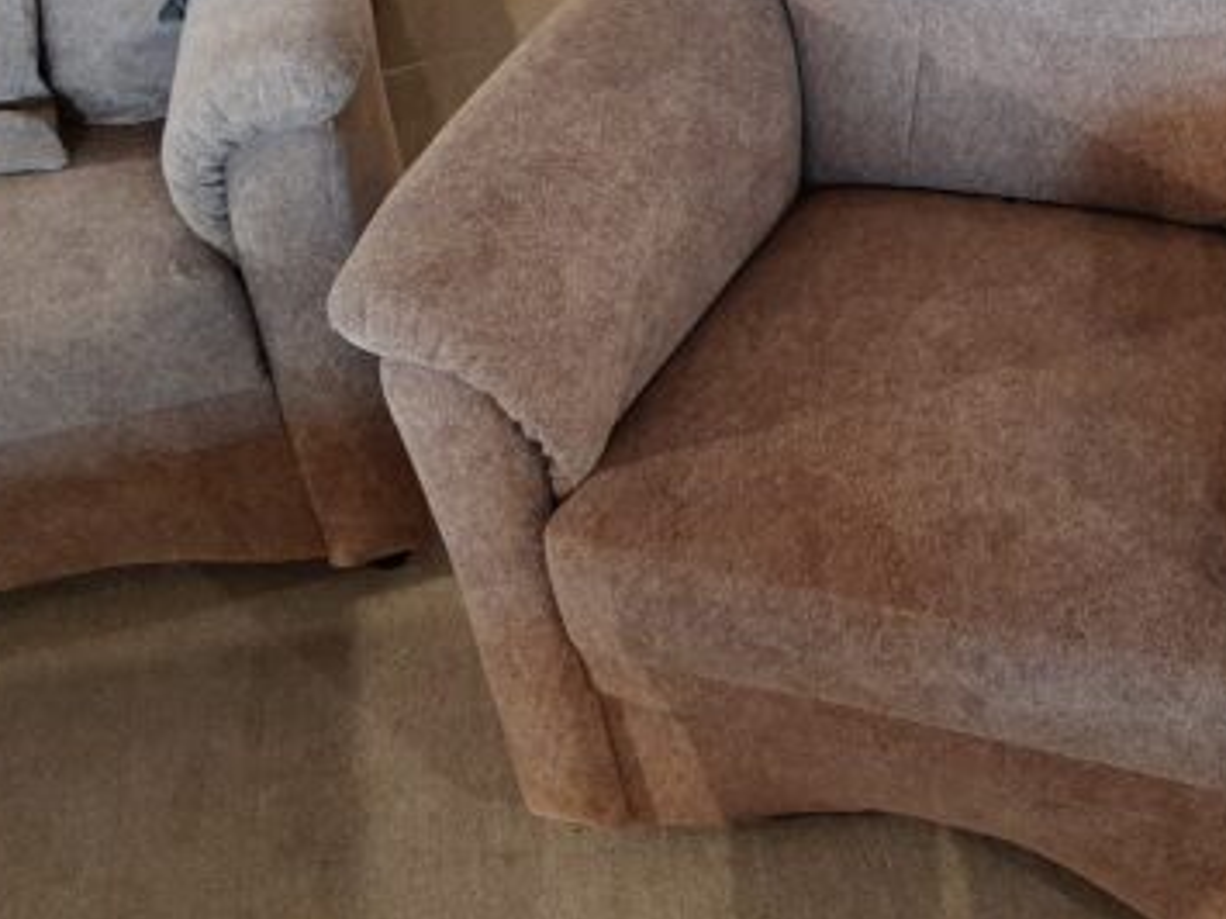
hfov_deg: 41.1
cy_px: 207
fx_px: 1558
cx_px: 988
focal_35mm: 44
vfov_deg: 32.1
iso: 200
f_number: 1.7
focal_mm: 3.93
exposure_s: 1/30
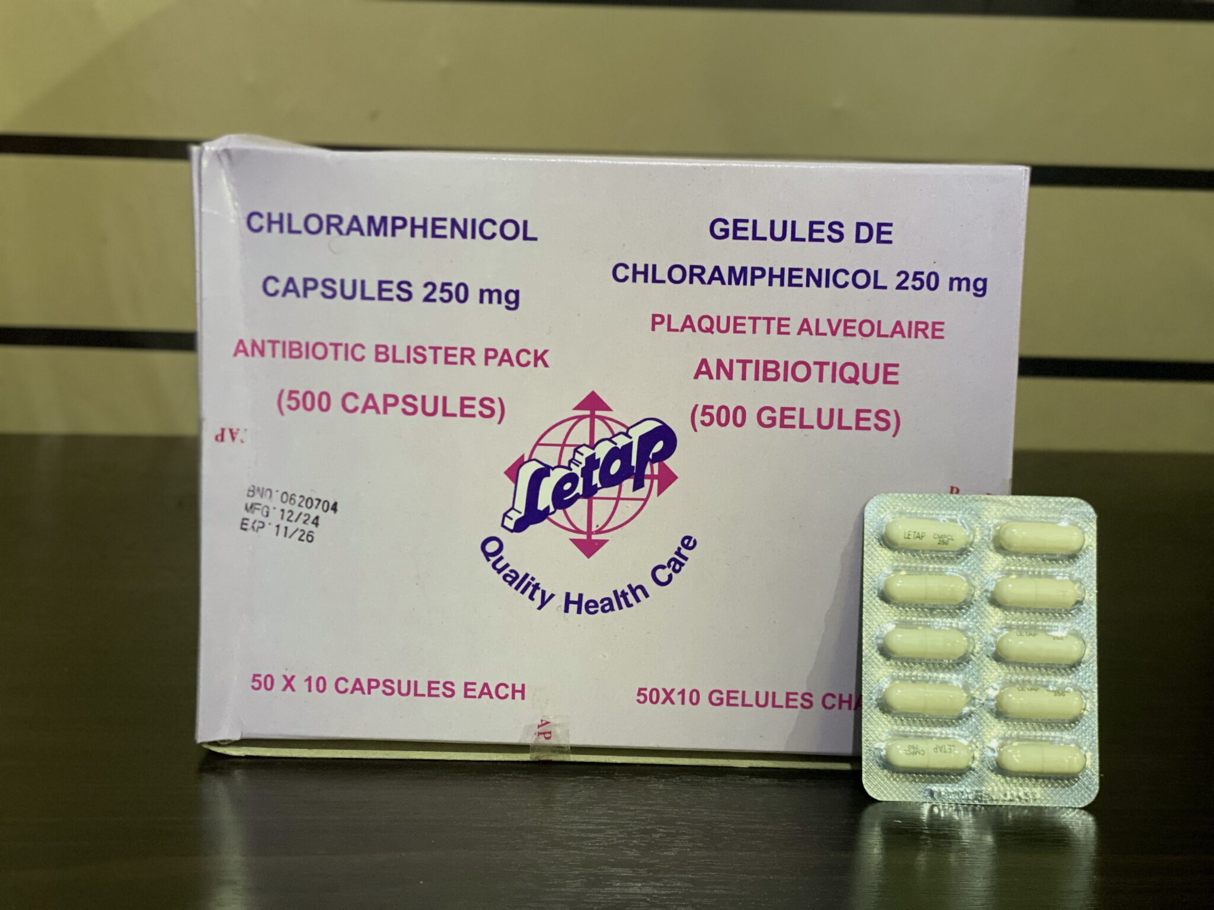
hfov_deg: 36.8
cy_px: 455
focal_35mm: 52
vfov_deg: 28.0
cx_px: 607
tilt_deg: -9.9
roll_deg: -0.2
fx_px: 1824
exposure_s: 1/33
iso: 320
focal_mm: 6
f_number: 2
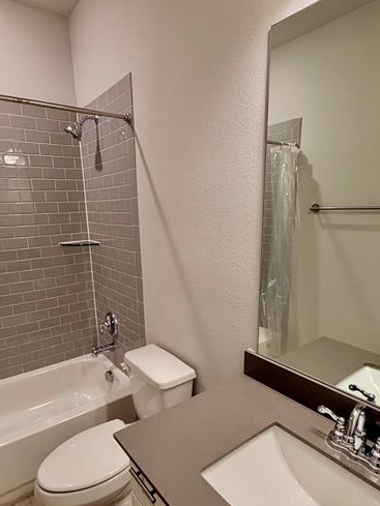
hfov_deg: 61.1
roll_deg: +1.0
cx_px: 188
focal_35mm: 22
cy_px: 293
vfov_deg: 75.8
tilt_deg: -14.9
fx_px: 322
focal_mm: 2.22
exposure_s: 1/120
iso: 250
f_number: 2.2
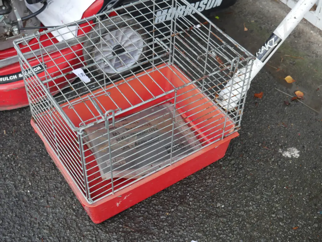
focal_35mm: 50
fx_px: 465
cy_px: 121
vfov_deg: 29.1
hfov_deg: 38.2
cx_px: 161
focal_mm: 25
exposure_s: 1/60
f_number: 5.3
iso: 250
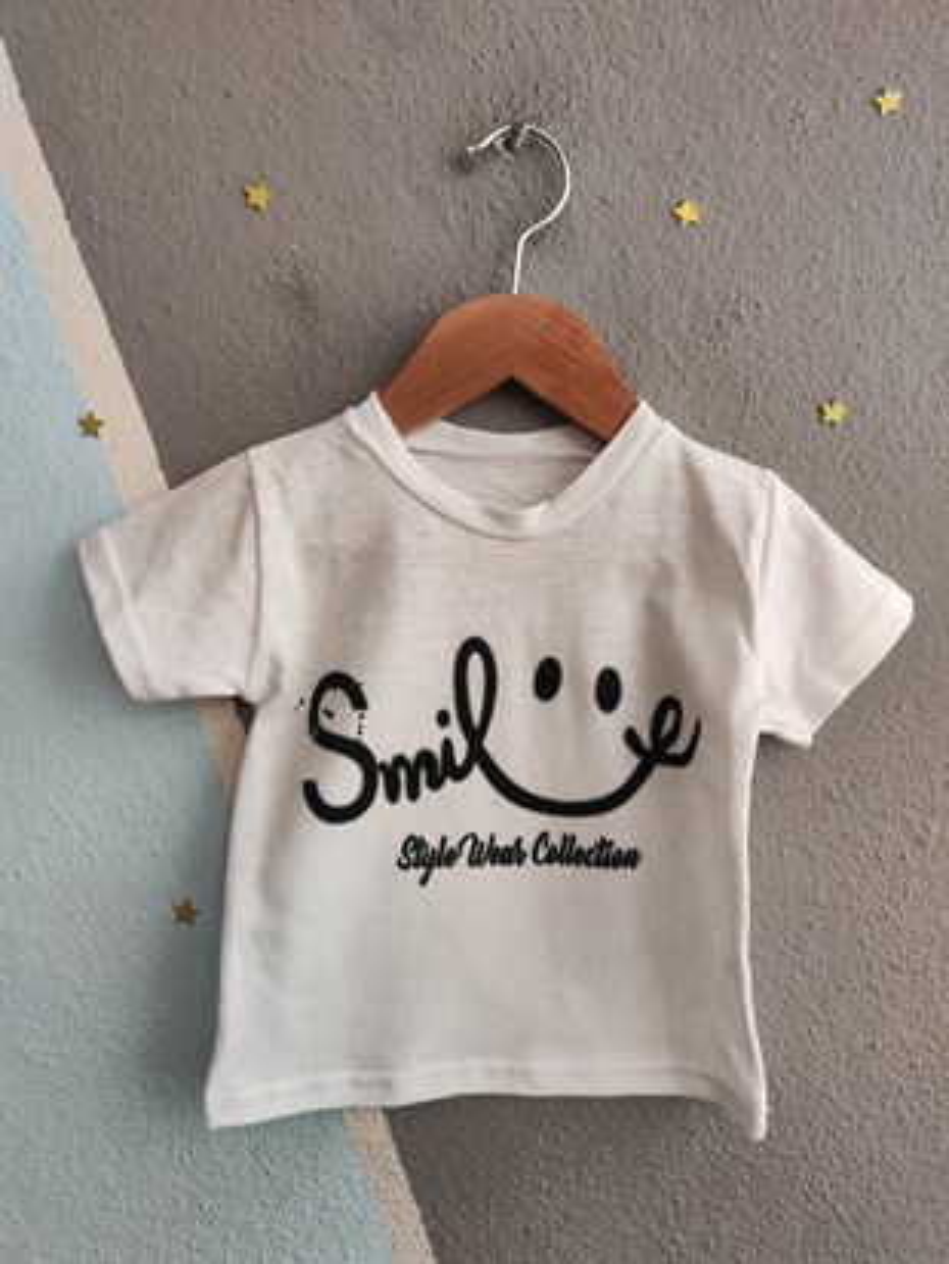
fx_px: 877
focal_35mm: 24
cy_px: 632
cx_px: 474
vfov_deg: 71.6
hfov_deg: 56.8
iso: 164
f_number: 1.88
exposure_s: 1/100
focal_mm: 5.59
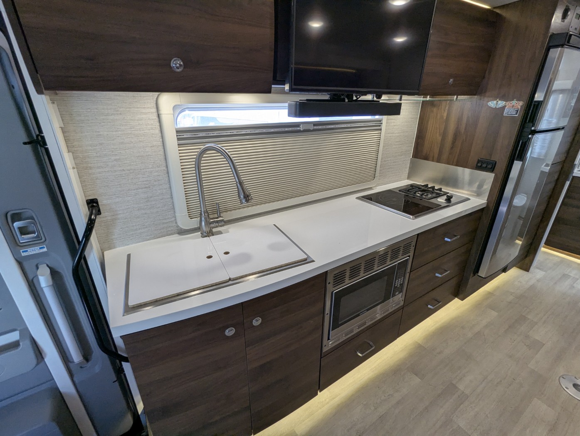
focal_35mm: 16
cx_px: 290
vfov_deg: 78.2
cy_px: 218
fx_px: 268
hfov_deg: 94.4
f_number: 2.2
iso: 130
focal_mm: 2.35
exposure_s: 1/168
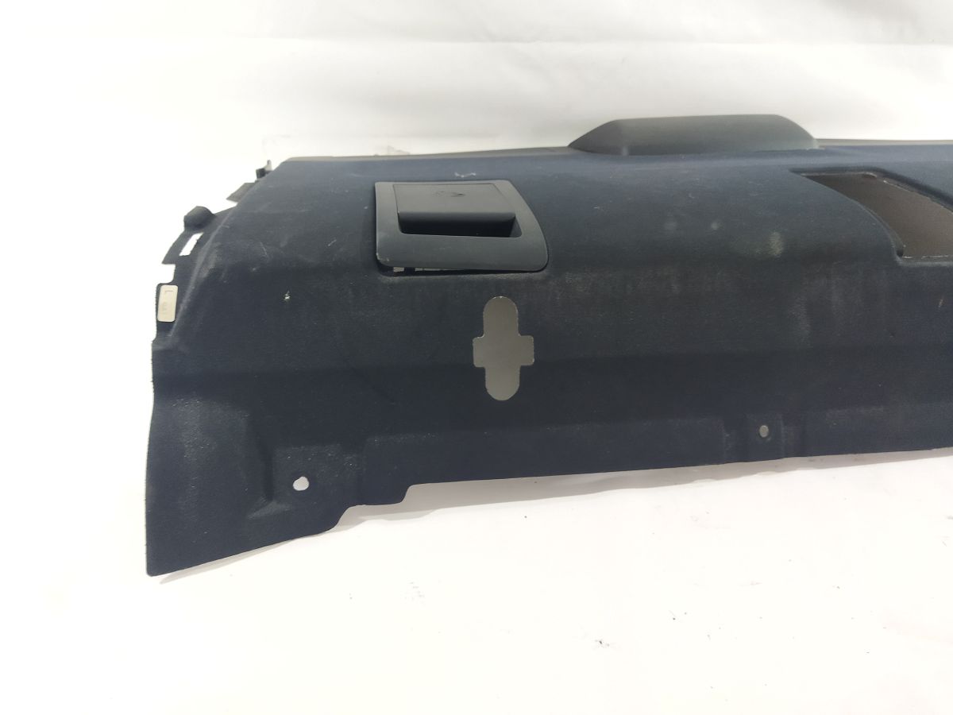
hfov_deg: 65.3
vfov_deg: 51.4
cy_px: 358
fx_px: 743
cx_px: 476
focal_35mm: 27
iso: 316
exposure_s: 1/33
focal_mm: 4.71
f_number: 1.79
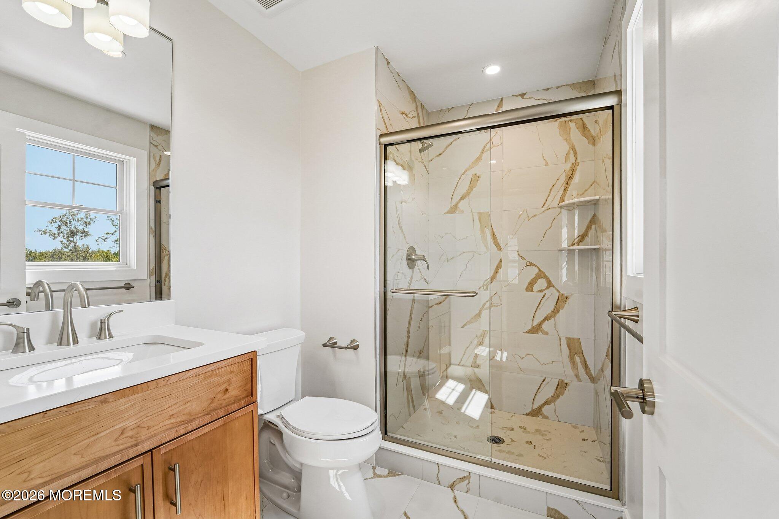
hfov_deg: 104.3
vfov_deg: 81.2
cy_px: 260
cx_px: 390
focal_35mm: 14
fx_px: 303
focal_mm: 14
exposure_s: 1/125
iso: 400
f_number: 8
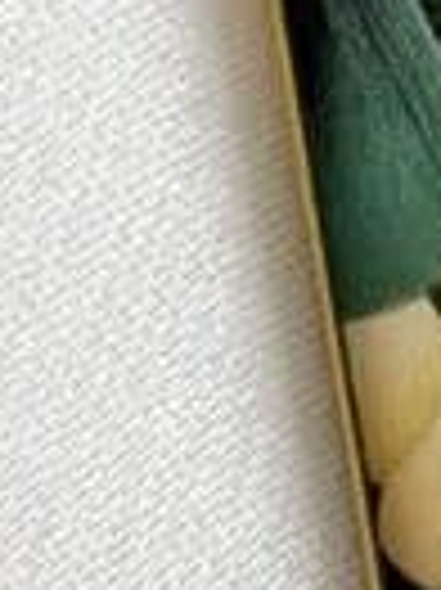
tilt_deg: -67.7
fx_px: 6925
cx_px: 112
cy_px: 167
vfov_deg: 4.9
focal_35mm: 407
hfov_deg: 3.6
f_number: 1.6
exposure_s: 1/121
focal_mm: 5.96
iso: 50
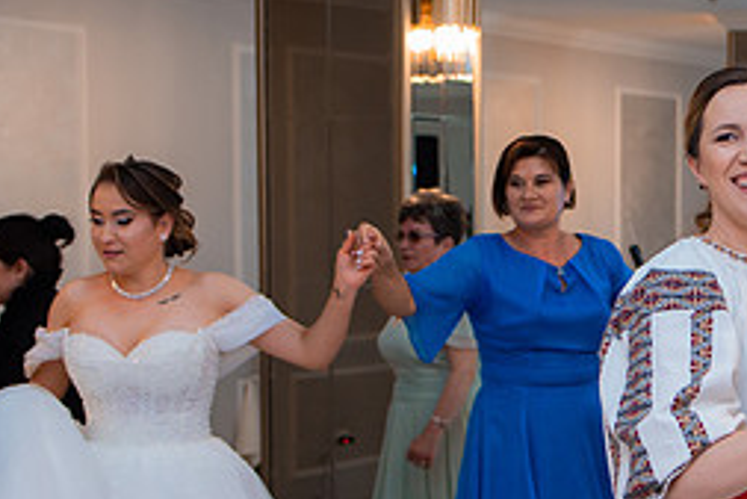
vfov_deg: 16.5
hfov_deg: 23.6
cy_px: 301
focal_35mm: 83
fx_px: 1723
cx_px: 718
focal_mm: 35
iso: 1250
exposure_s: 1/200
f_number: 2.8
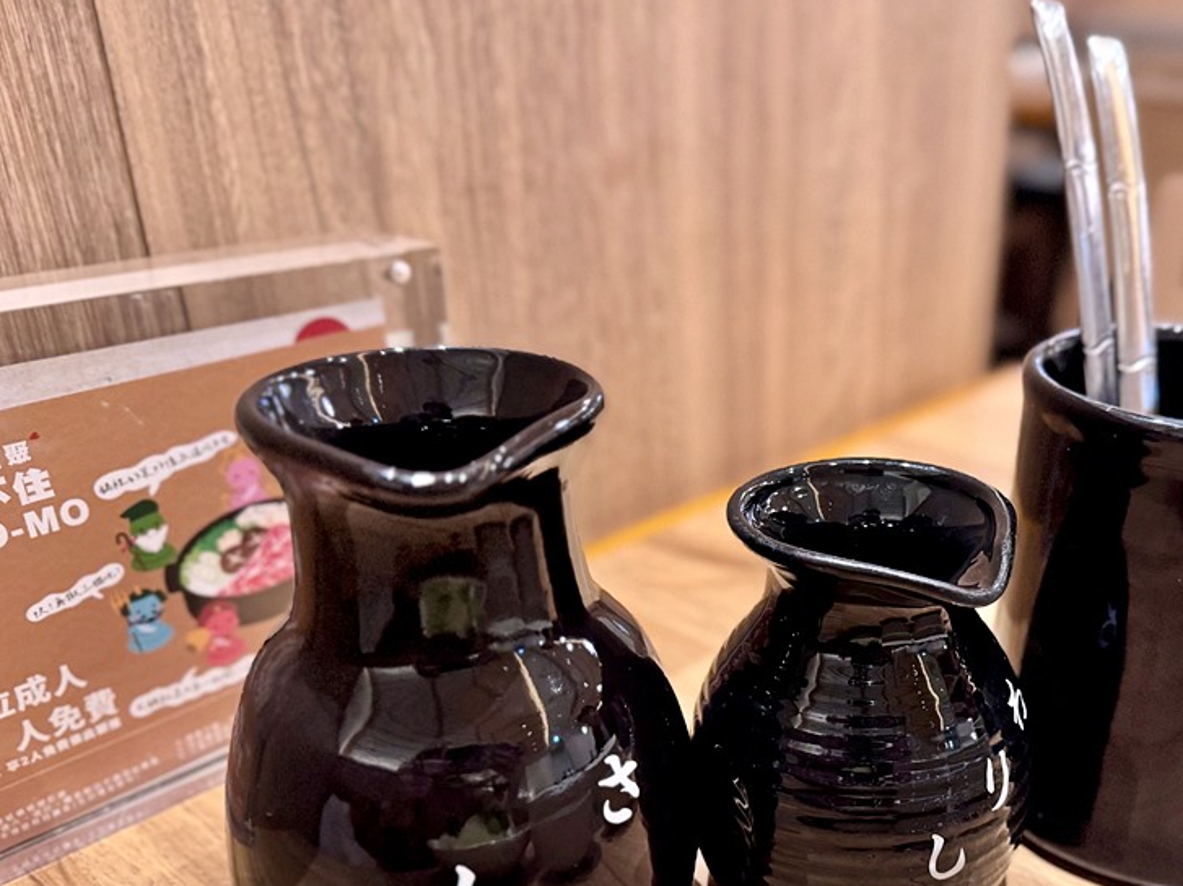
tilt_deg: -26.5
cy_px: 600
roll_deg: -1.1
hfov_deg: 54.0
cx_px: 812
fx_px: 1128
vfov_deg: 42.3
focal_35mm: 33
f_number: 1.78
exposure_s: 1/60
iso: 500
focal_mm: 6.76
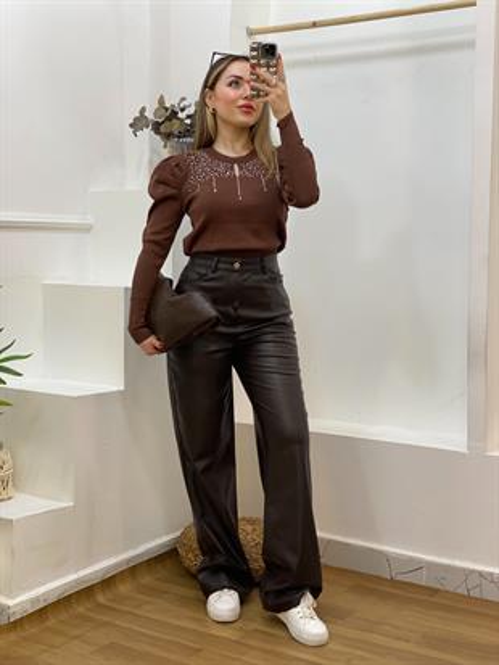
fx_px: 999
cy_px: 332
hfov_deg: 28.0
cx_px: 250
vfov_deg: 36.8
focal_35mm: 52
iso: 100
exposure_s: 1/100
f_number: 2
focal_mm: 6
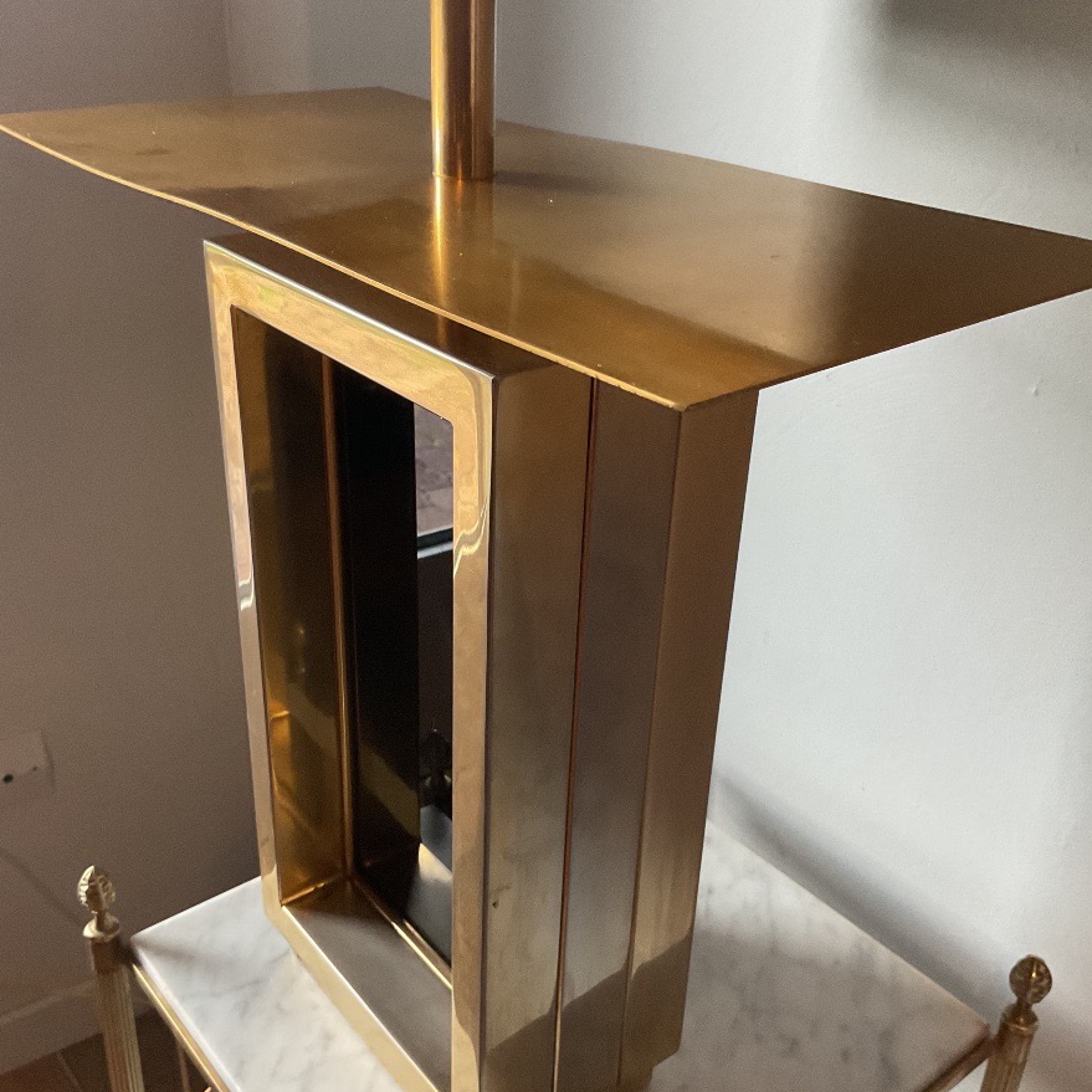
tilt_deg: -26.5
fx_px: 1249
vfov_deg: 47.2
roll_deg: +0.1
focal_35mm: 35
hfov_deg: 47.2
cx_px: 545
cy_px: 588
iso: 250
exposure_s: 1/60
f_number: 1.8
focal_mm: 3
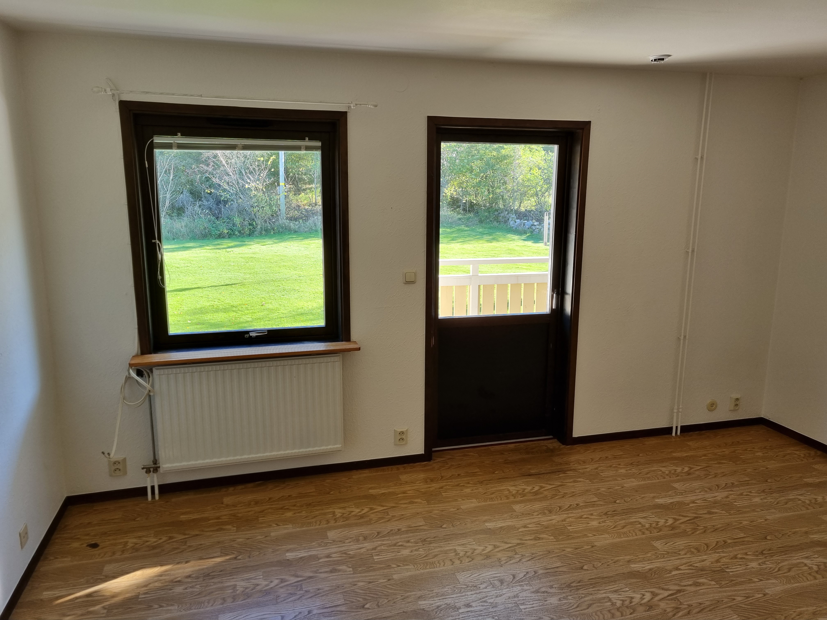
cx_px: 414
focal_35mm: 26
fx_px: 621
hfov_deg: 67.3
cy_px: 310
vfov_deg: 53.1
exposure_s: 1/100
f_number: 1.8
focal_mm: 5.4
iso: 64
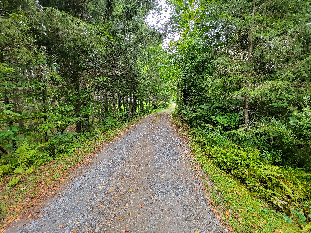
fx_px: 117
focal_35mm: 13
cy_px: 116
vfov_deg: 89.9
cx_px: 156
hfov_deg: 106.2
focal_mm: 2.2
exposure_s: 1/60
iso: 125
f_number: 2.2
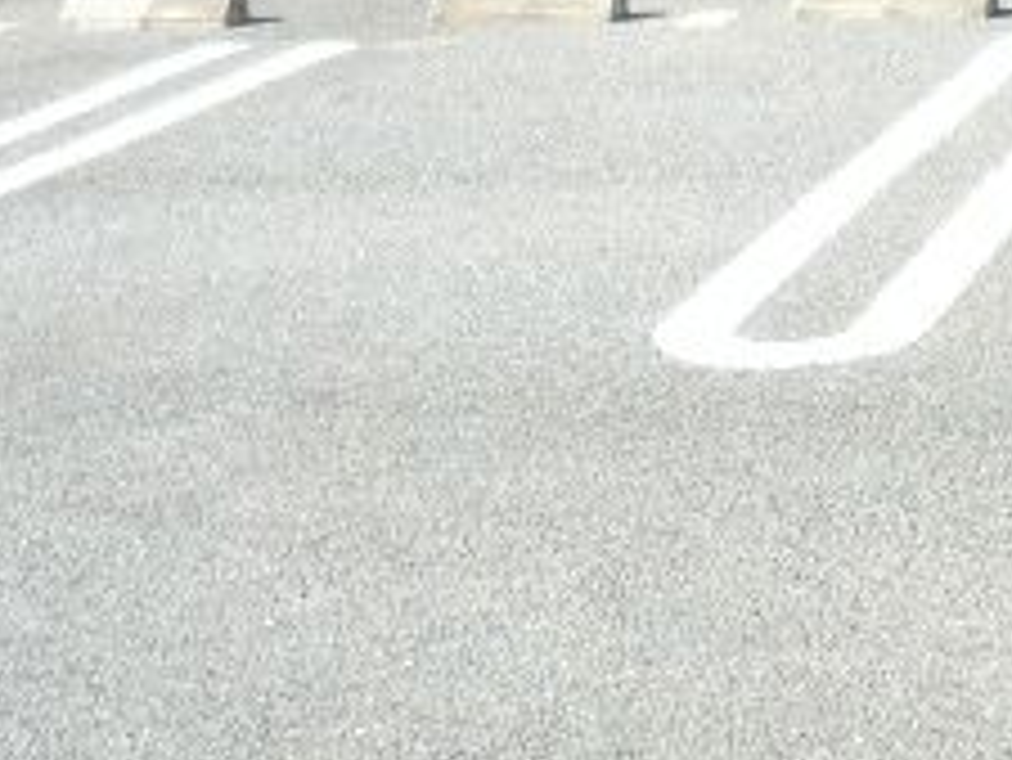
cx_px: 846
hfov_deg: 20.6
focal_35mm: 94
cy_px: 625
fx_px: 2750
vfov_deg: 15.6
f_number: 2.8
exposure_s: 1/320
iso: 100
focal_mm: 5.5
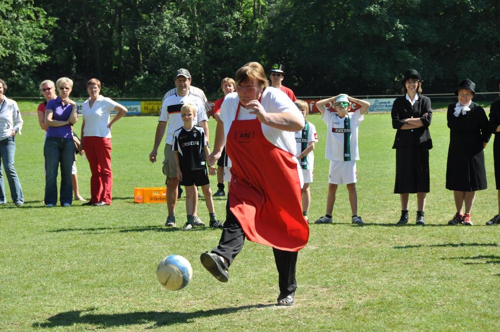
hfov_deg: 14.4
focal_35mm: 142
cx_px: 250
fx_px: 1976
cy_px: 166
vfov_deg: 9.6
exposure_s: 1/250
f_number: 8
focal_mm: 95
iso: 200
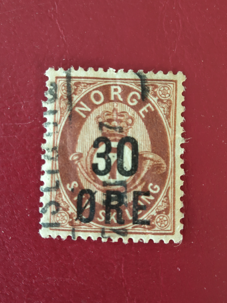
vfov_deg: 42.9
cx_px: 114
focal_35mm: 44
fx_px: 385
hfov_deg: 32.9
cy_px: 152
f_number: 1.8
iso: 393
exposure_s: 1/25
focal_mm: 4.15
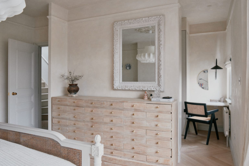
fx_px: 180
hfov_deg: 69.4
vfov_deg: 49.6
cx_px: 124
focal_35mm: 26
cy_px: 83
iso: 200
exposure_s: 1/3
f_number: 11
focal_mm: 17.6
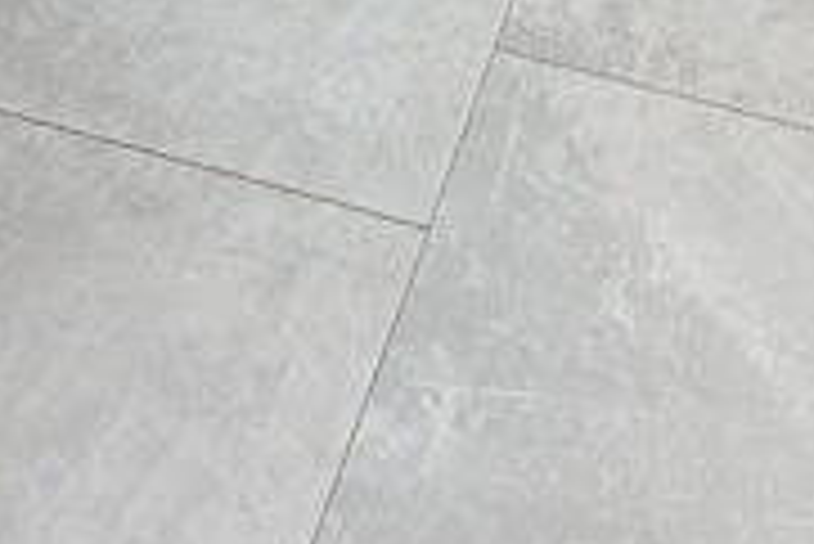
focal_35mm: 62
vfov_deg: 20.2
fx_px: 1403
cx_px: 373
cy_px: -153
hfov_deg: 32.3
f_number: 1.8
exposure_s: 1/60.2
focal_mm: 3.98
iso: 100
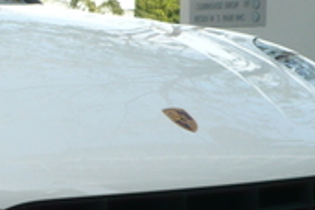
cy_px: 171
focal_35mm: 128
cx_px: -109
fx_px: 1120
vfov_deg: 10.7
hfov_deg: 15.2
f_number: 2.8
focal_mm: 5.8
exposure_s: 1/500
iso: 100
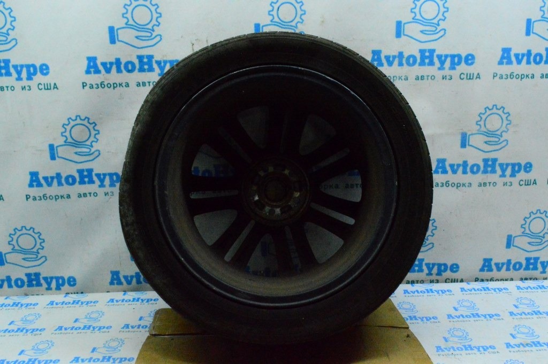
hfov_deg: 57.3
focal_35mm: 33
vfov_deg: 39.9
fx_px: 502
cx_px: 274
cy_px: 182
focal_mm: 22
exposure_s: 1/80
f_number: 25
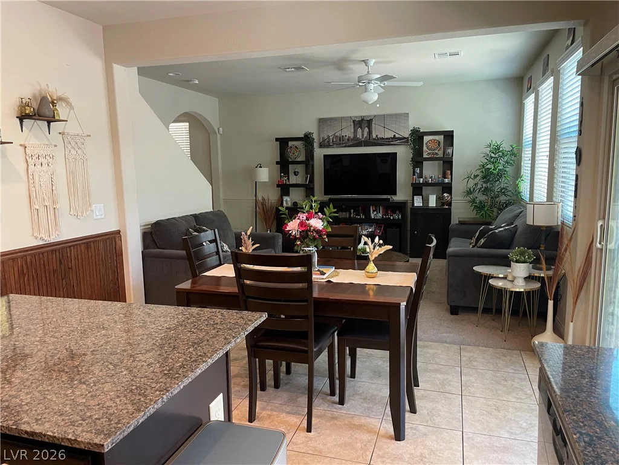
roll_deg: +1.5
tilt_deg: -8.9
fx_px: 465
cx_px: 310
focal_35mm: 26
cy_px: 232
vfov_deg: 53.1
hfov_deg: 67.3
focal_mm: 4.2
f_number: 1.6
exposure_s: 1/60
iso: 160
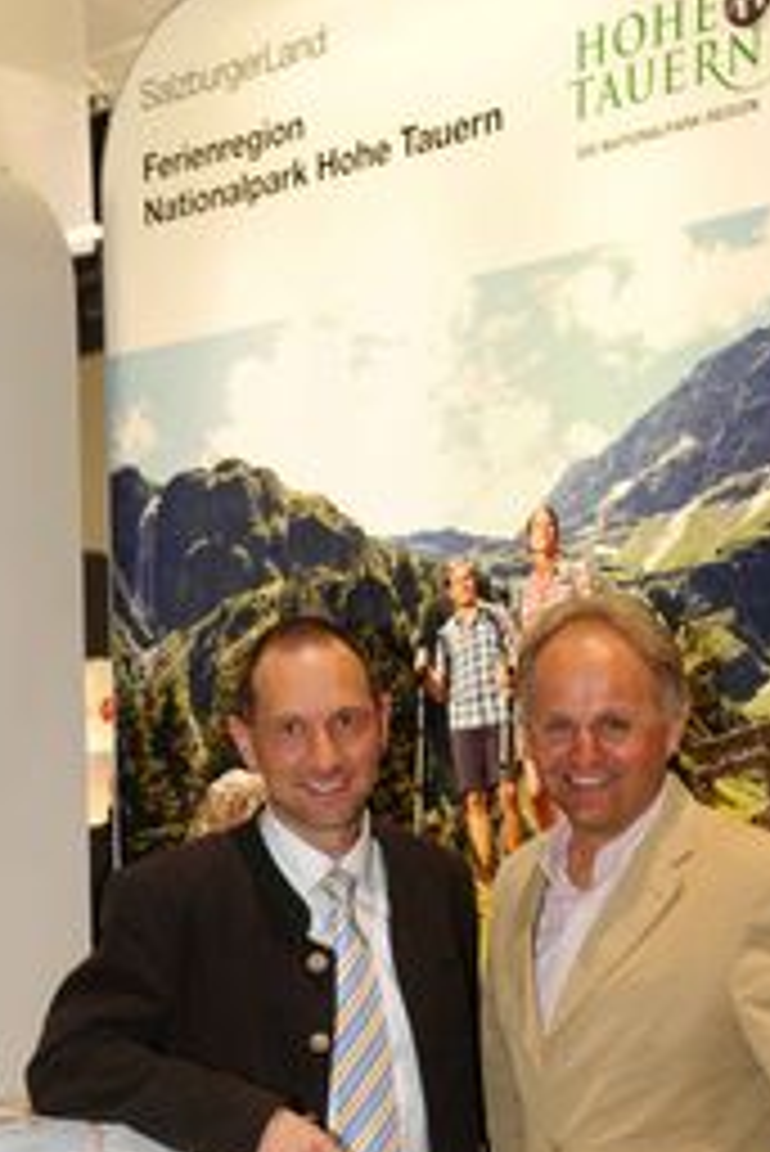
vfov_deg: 27.6
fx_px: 2243
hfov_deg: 19.5
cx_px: 367
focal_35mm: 70
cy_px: 1066
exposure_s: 1/200
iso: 800
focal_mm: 35
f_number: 6.3
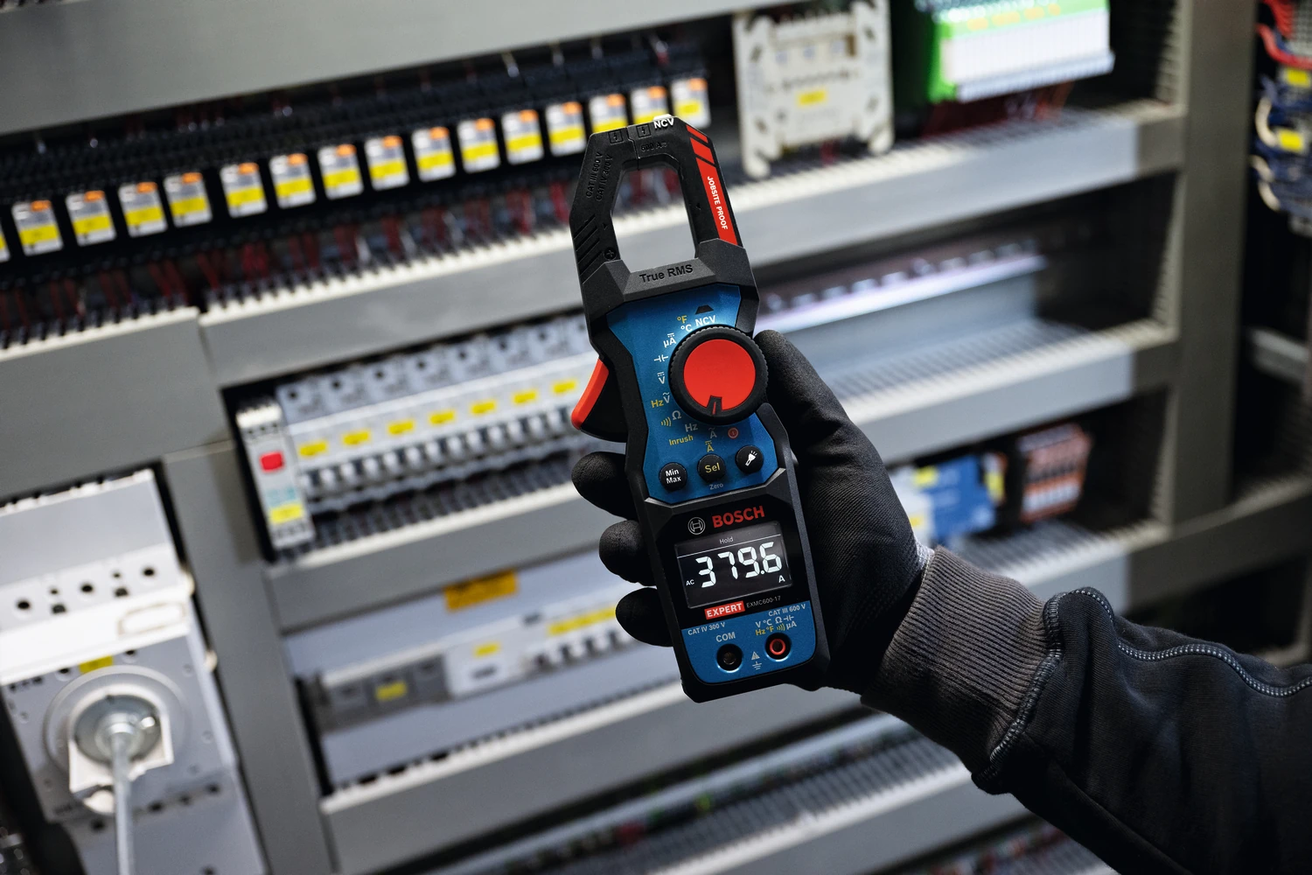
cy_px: 438
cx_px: 656
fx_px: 1385
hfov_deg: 50.7
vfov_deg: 35.1
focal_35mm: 38
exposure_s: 1/125
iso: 1600
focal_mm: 38
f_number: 3.2
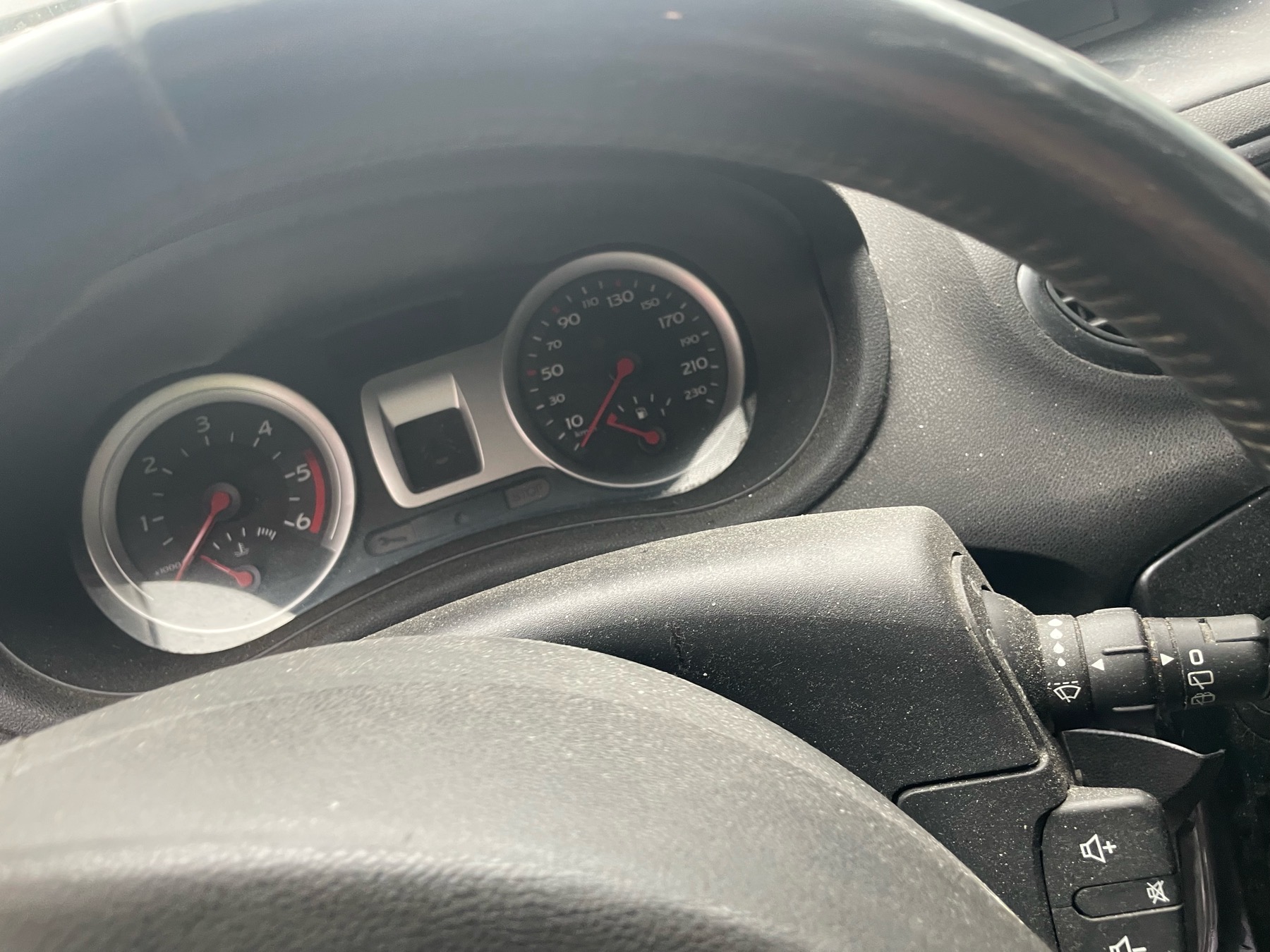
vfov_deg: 53.1
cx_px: 635
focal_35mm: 26
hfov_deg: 67.3
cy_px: 476
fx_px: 954
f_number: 1.6
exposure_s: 1/77
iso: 125
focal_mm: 4.2
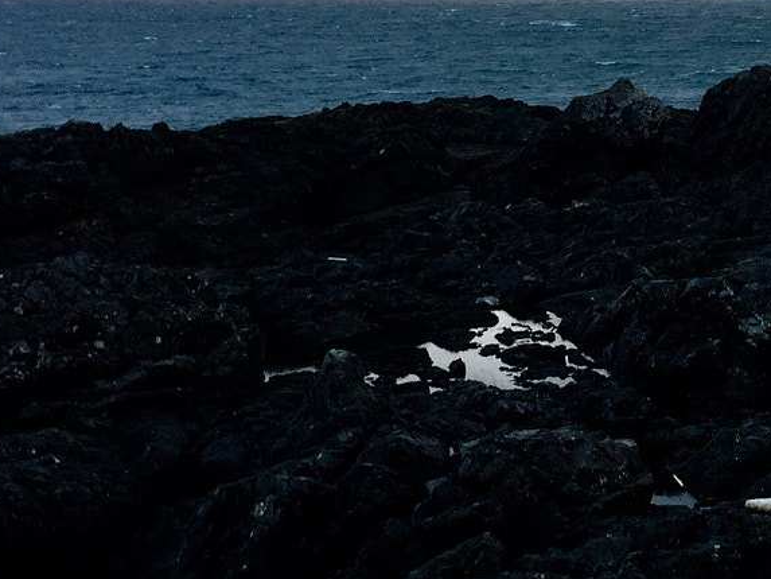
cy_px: 128
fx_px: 1804
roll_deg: +2.1
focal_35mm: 81
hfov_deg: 23.4
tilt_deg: -3.7
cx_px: 712
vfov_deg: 18.1
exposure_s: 1/60
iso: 32
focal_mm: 4.15
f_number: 2.2
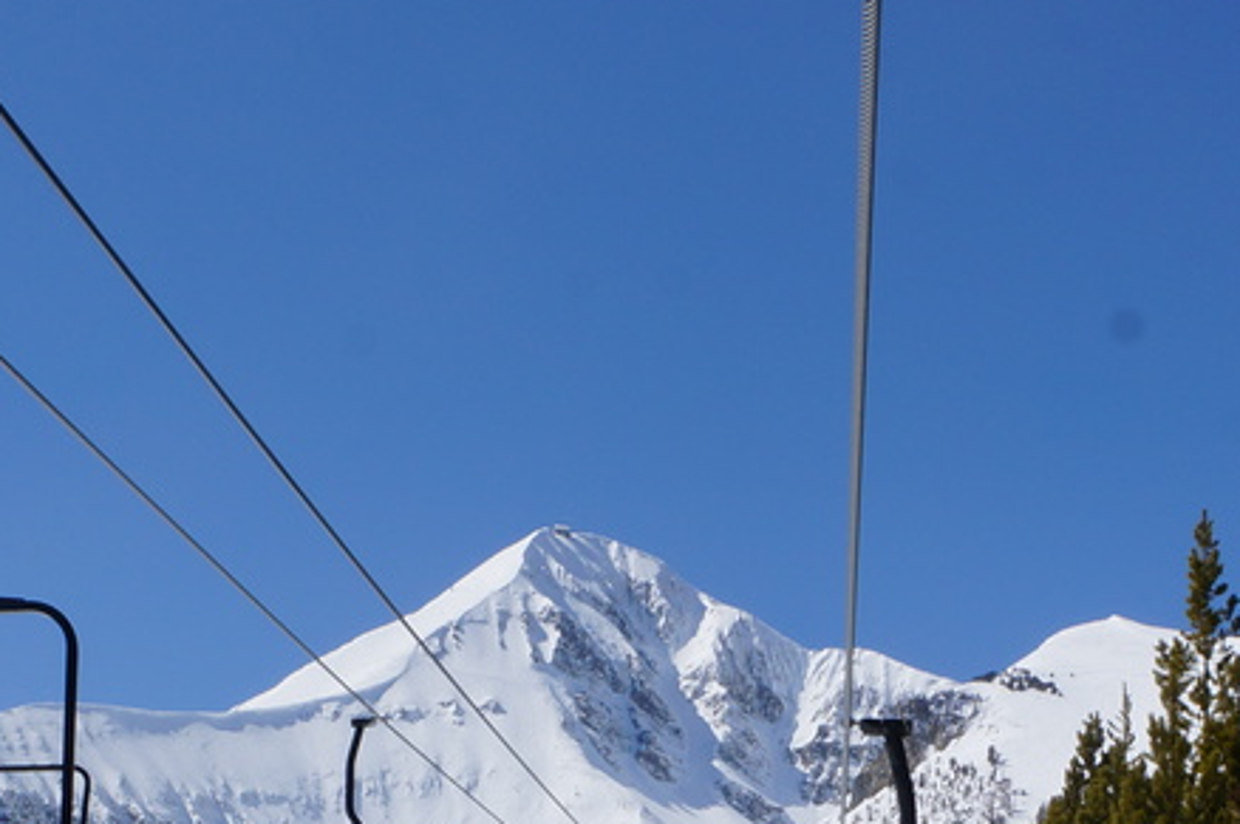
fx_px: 3829
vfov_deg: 12.0
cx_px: 487
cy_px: 981
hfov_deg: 18.4
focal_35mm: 111
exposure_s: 1/160
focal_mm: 25.4
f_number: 16
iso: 100
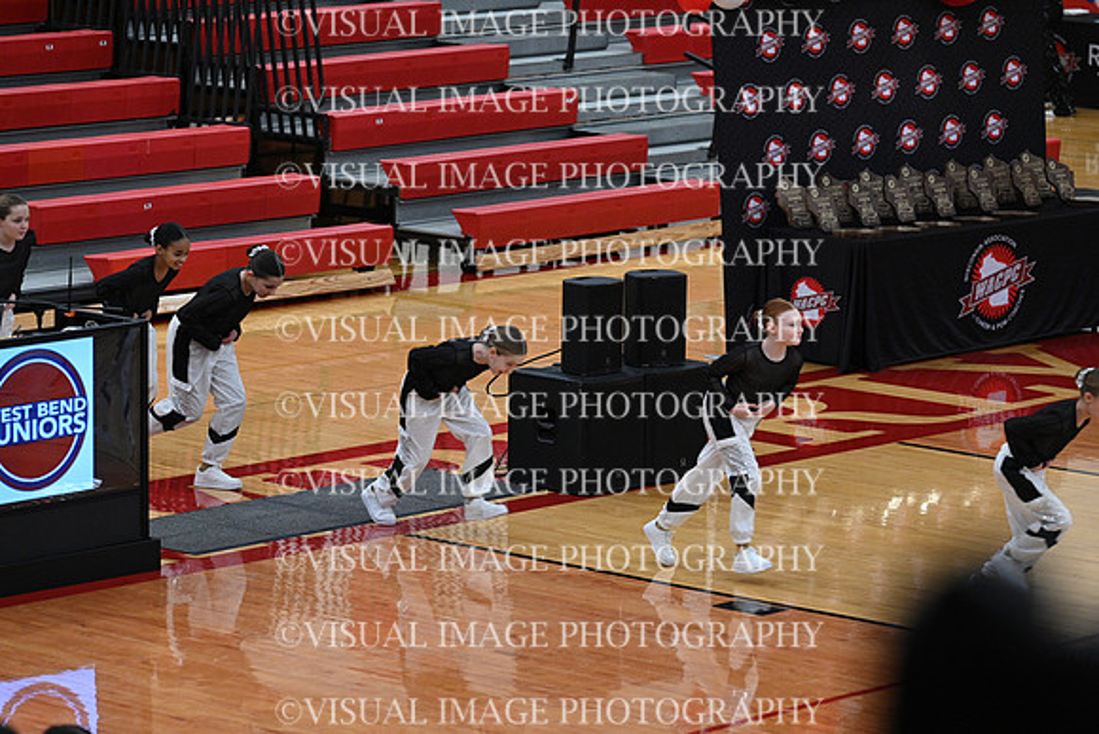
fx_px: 4885
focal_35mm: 160
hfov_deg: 12.8
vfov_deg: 8.6
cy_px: 367
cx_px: 550
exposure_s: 1/320
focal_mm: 160
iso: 4000
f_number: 4
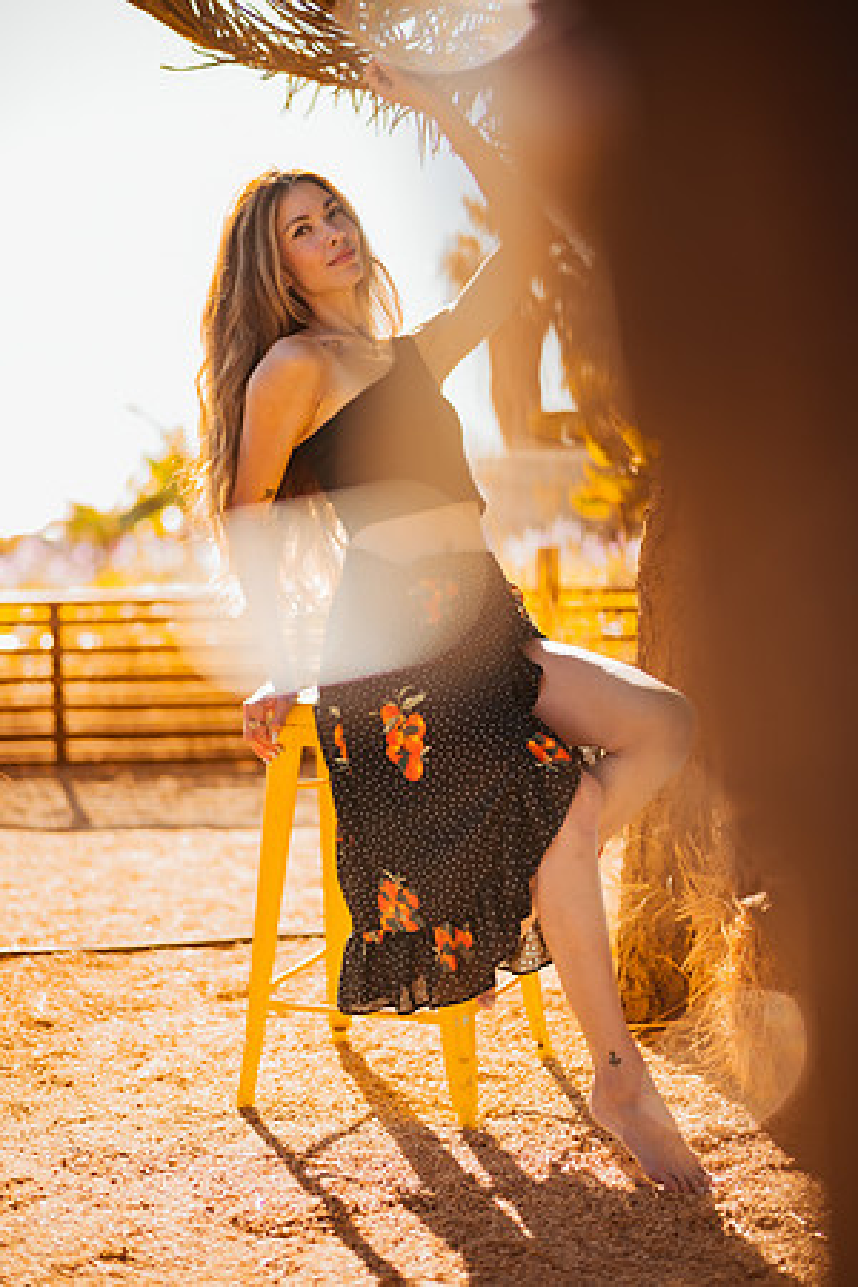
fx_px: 2073
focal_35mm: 58
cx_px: 429
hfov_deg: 23.4
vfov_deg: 34.5
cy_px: 644
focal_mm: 58
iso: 50
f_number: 1.4
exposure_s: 1/1250
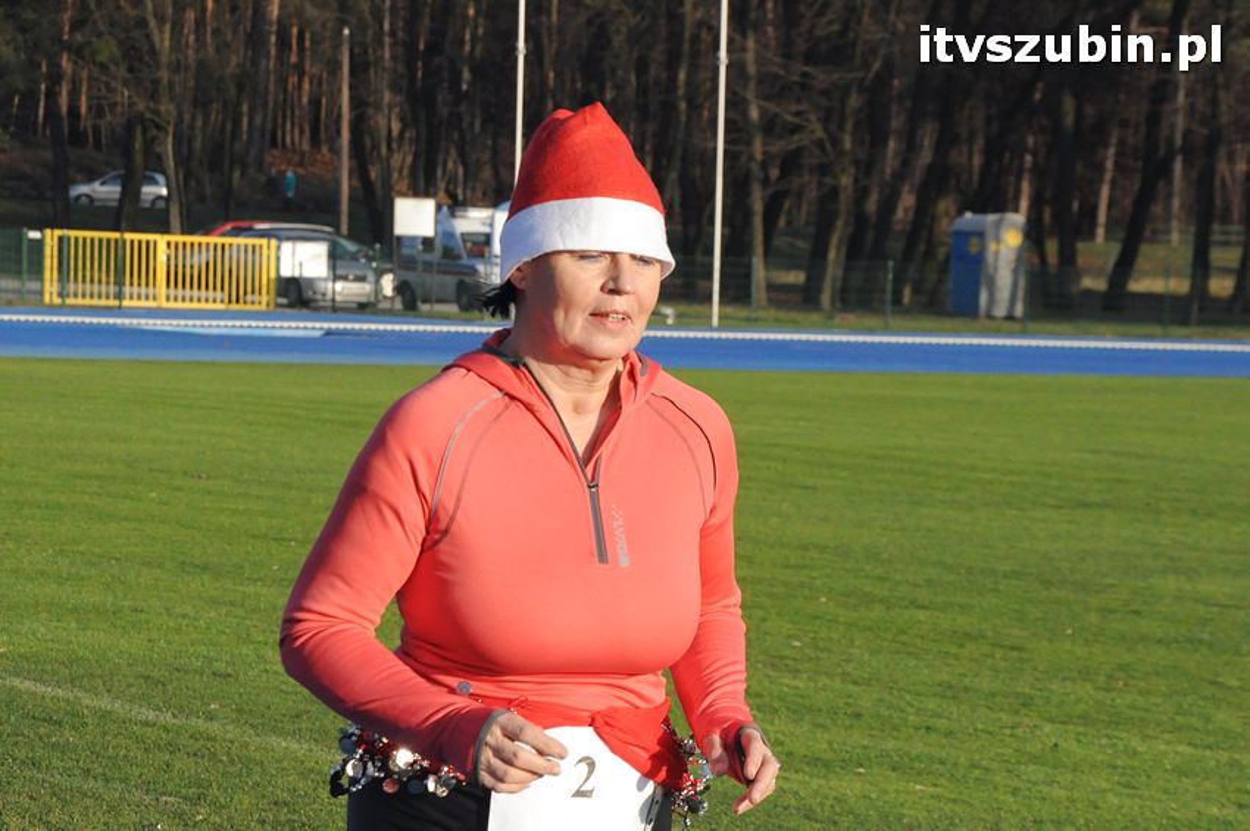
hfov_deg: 13.1
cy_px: 416
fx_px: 5463
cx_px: 625
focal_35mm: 158
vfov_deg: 8.7
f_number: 13
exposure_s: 1/2500
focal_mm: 105
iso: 2000
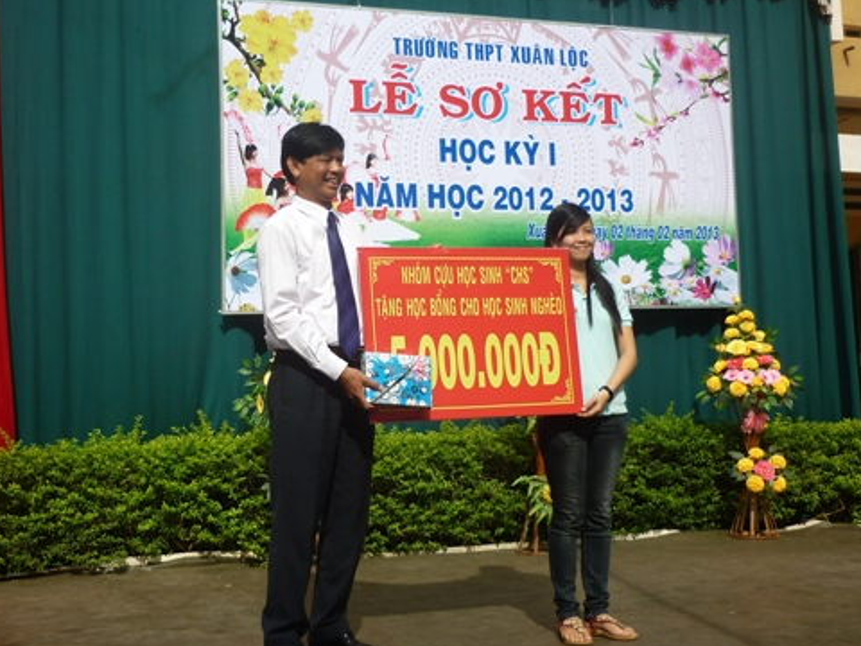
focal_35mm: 44
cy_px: 312
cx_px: 350
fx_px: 1094
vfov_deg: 32.9
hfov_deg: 42.8
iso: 80
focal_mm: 5.5
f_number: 8
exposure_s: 1/200
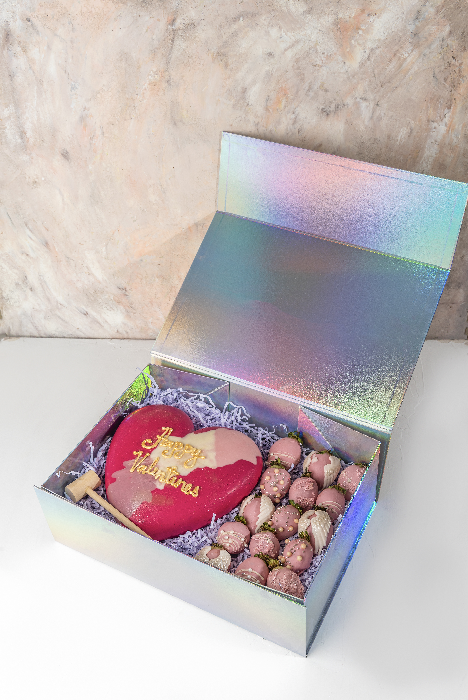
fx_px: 740
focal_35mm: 38
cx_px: 234
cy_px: 350
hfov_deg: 35.1
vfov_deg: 50.7
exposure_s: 1/125
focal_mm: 38
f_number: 11
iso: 100
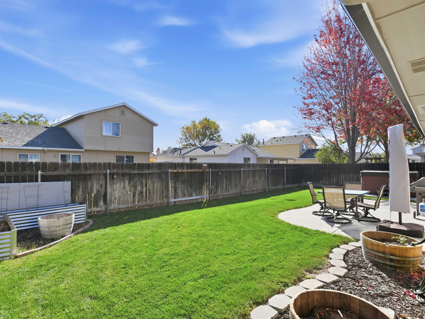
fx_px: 221
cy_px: 161
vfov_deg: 71.6
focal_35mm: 18
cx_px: 206
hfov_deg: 87.7
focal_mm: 16
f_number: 11
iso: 320
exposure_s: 1/250
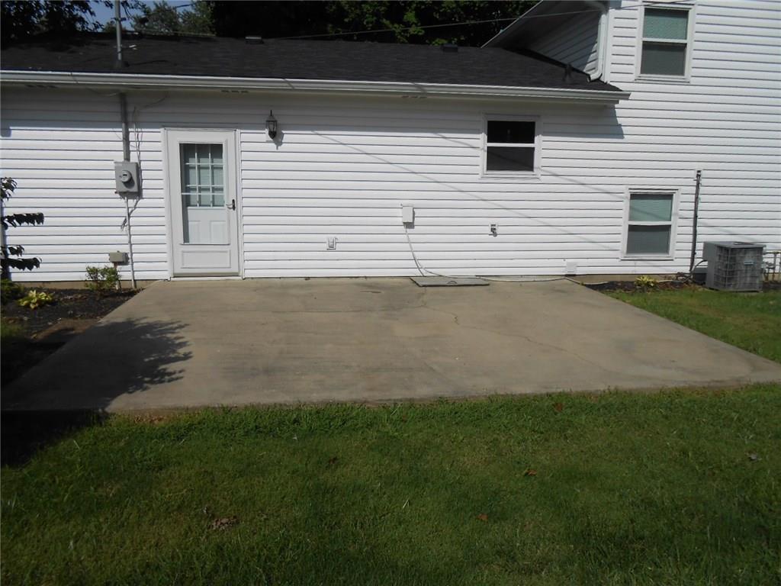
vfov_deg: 53.1
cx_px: 390
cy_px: 293
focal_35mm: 26
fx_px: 587
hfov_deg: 67.3
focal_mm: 4.6
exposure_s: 1/320
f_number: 11.5
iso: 80
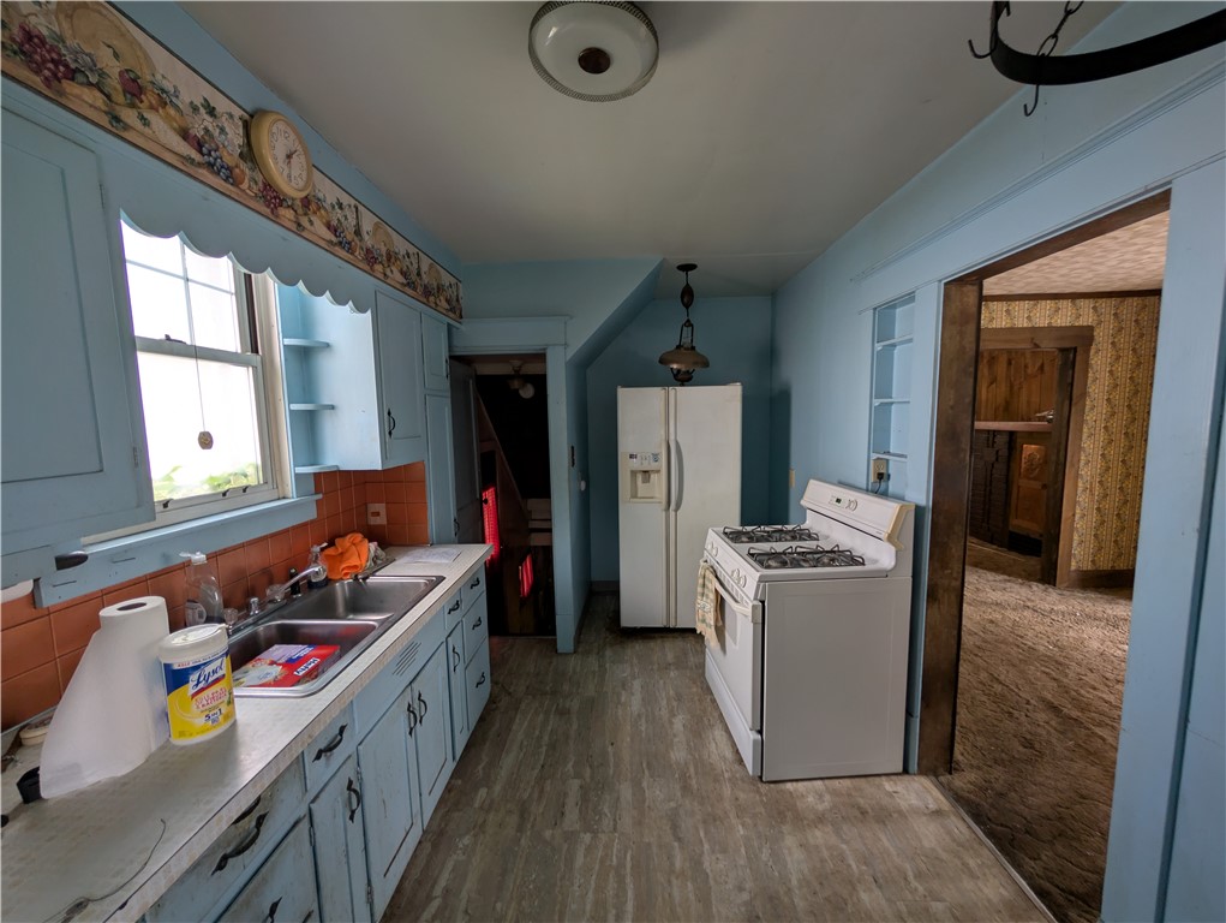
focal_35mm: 12
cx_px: 613
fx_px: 425
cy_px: 462
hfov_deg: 110.5
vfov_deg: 94.6
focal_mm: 2.02
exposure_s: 1/40
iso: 55
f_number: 1.7
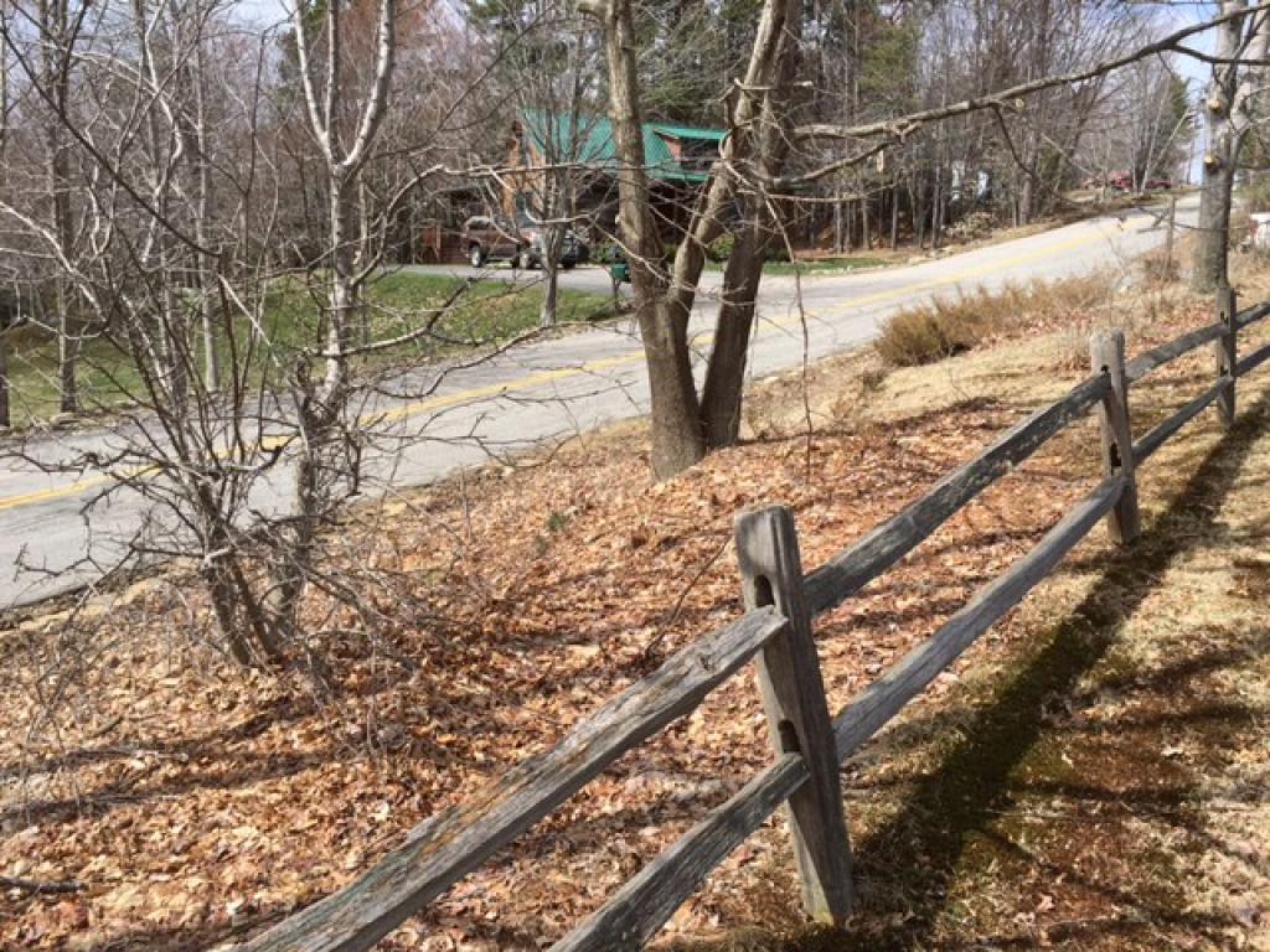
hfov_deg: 61.7
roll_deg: -1.4
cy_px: 476
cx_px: 635
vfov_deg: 48.2
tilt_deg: -10.6
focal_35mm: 29
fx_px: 1064
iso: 25
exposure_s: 1/1166
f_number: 2.2
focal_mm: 4.15
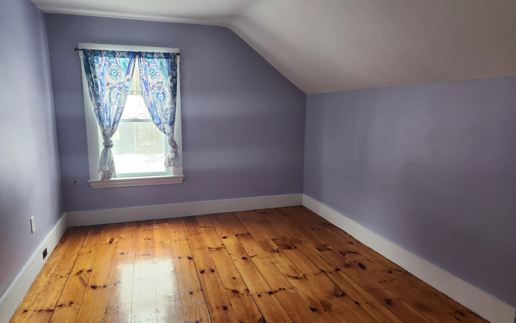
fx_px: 352
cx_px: 259
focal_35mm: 25
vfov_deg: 49.3
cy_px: 168
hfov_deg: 72.6
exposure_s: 1/120
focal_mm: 5.4
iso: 200
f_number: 1.8
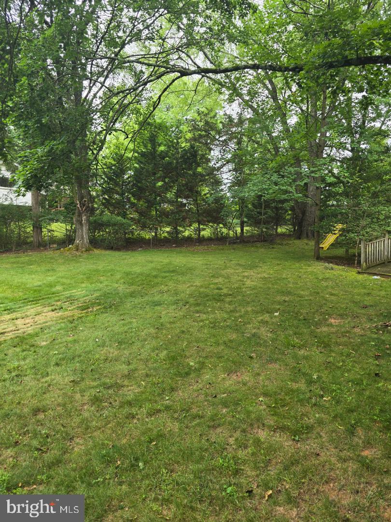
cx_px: 196
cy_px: 261
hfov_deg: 58.9
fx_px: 346
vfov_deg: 73.9
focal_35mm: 23
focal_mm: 6.3
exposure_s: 1/180
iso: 32
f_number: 1.7
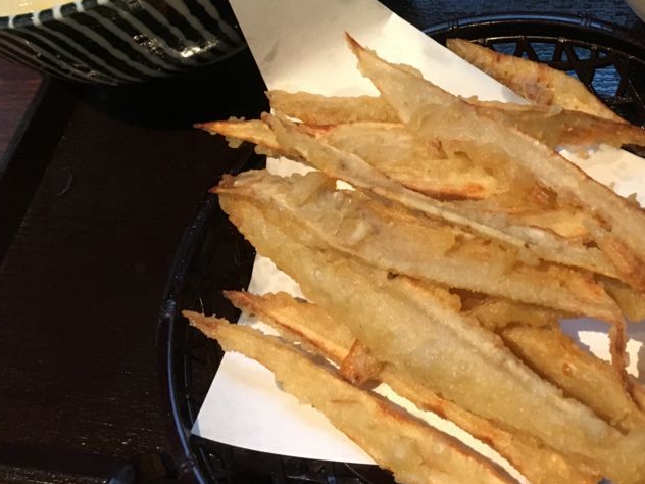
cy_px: 95
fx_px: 876
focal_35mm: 47
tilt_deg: -53.9
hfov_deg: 38.9
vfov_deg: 30.1
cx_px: 514
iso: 200
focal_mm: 4.15
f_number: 2.2
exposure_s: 1/17
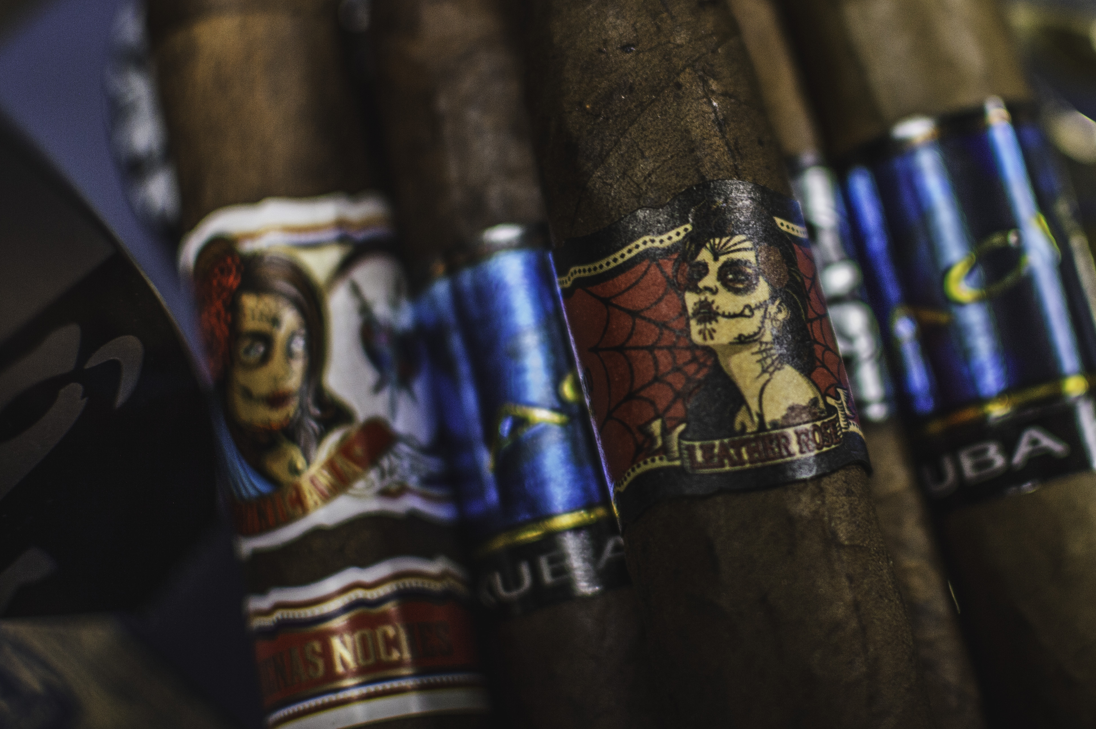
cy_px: 313
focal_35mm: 82
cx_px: 694
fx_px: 2488
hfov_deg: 24.8
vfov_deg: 16.7
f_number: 1.8
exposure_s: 1/100
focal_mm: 35
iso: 200
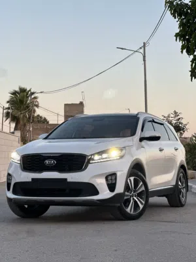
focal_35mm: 77
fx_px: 581
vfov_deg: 25.3
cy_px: 131
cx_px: 98
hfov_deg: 19.1
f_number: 2.8
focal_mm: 9
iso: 50
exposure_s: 1/100
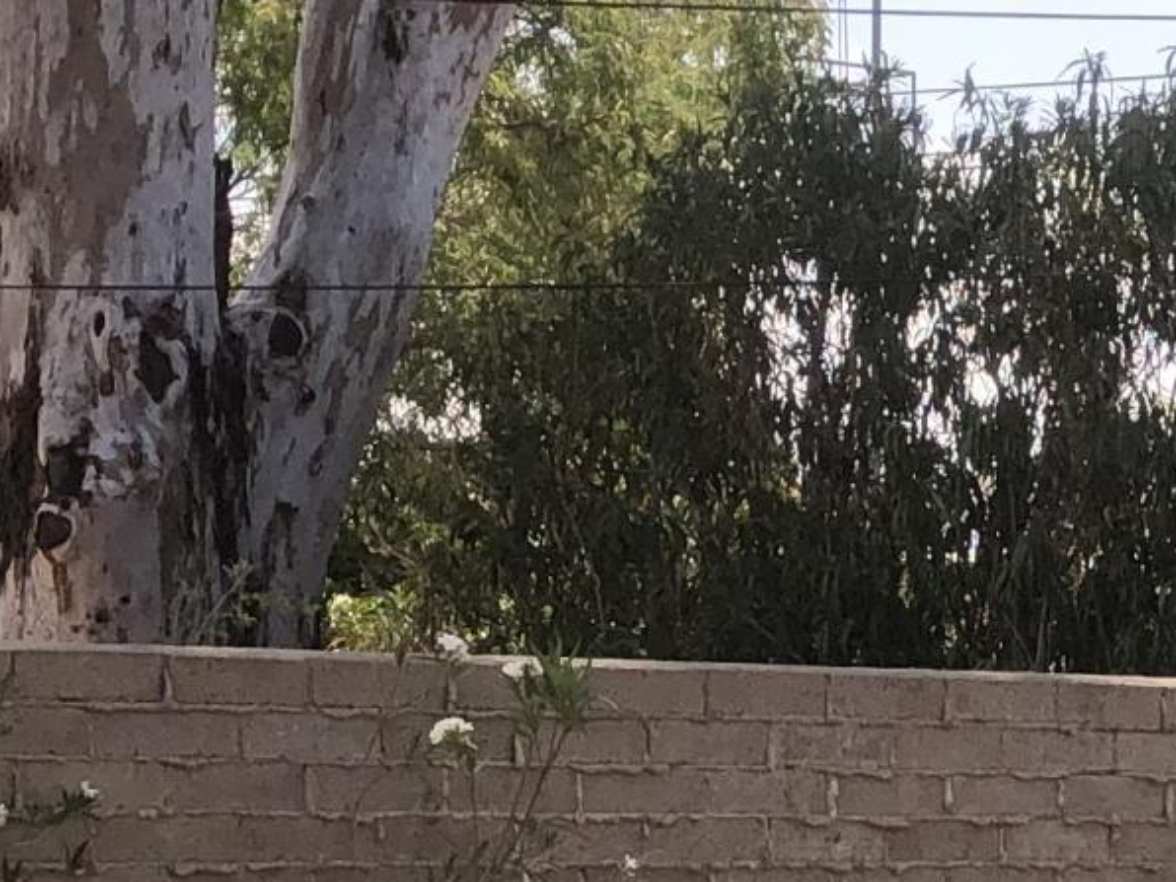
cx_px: 1559
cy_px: 1202
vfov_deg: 10.3
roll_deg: -0.9
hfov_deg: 13.5
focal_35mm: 141
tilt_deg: -5.5
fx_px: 4790
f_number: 1.8
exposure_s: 1/1245
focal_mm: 3.99
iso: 20
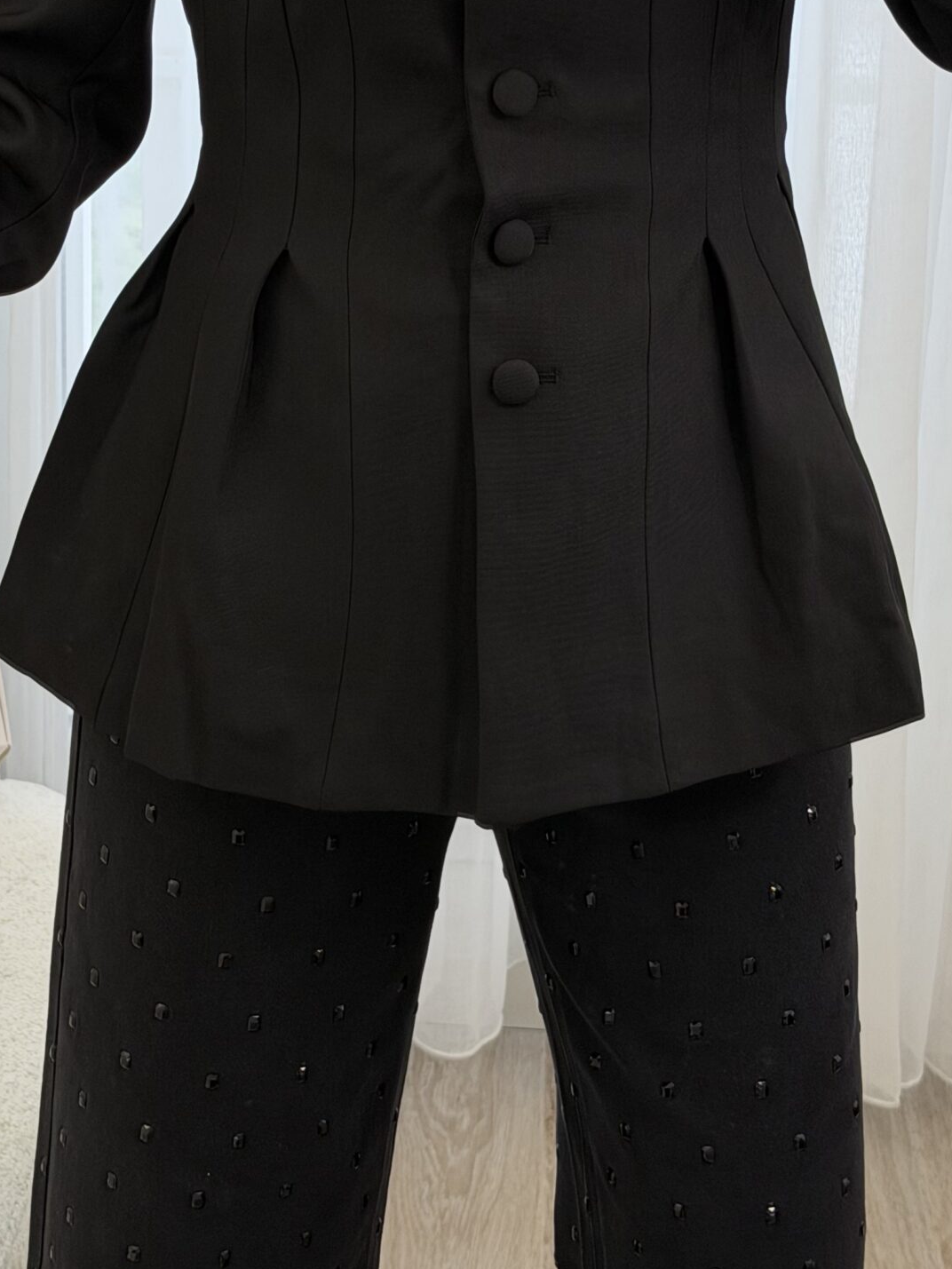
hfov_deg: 17.2
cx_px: 404
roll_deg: -1.6
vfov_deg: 22.6
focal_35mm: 86
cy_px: 406
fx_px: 3153
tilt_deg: -28.9
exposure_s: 1/100
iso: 64
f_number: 1.78
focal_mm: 6.76
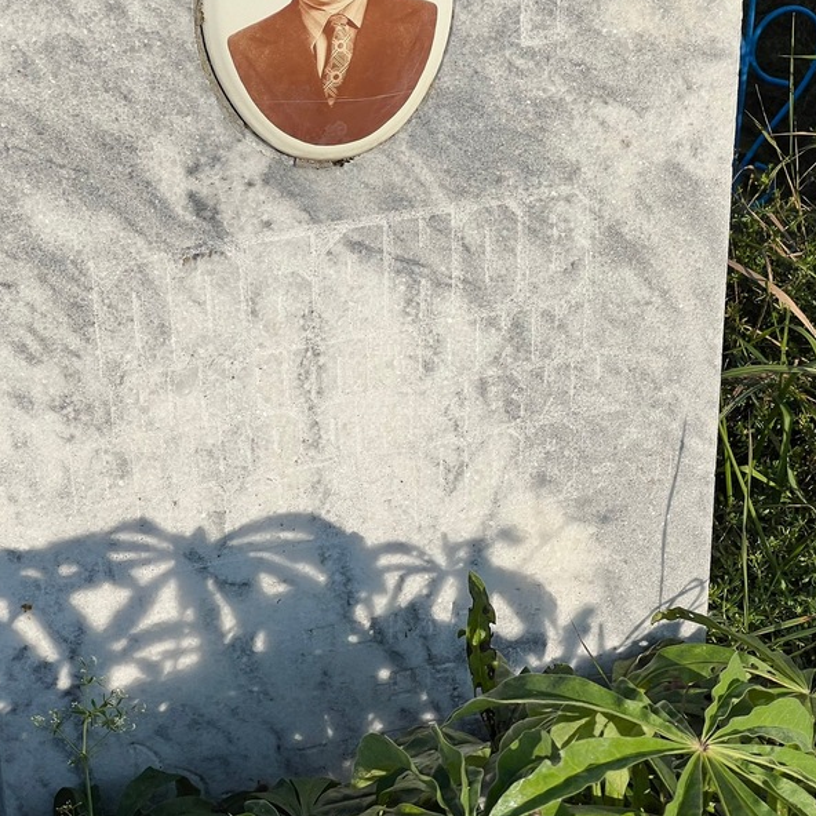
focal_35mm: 92
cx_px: 419
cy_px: 407
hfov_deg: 18.9
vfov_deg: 18.9
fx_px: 2454
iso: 32
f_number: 2.8
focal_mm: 9
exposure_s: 1/1410
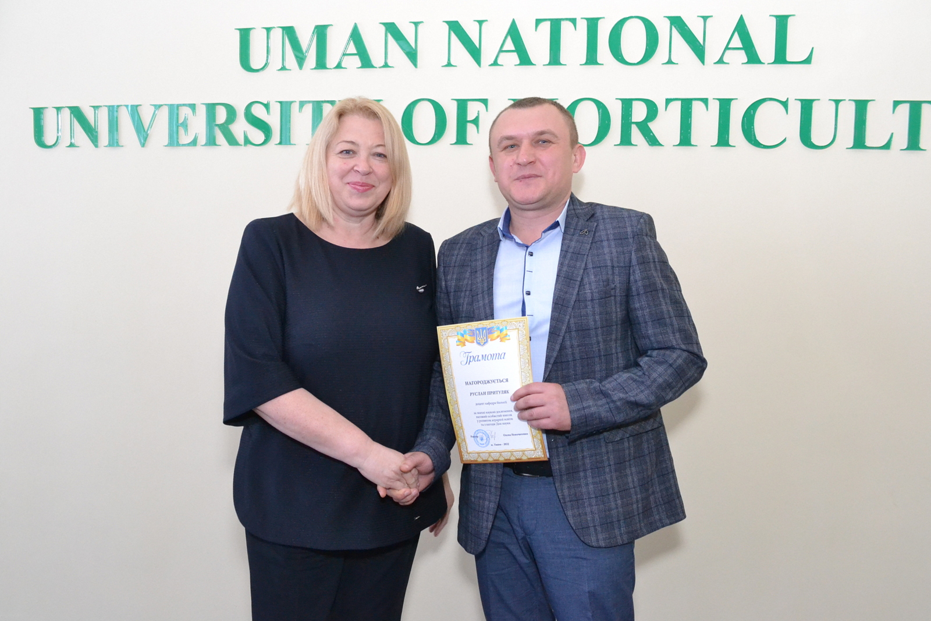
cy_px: 310
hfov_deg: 61.9
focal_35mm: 30
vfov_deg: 43.6
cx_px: 466
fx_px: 776
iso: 2800
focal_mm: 20
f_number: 6.3
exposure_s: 1/200
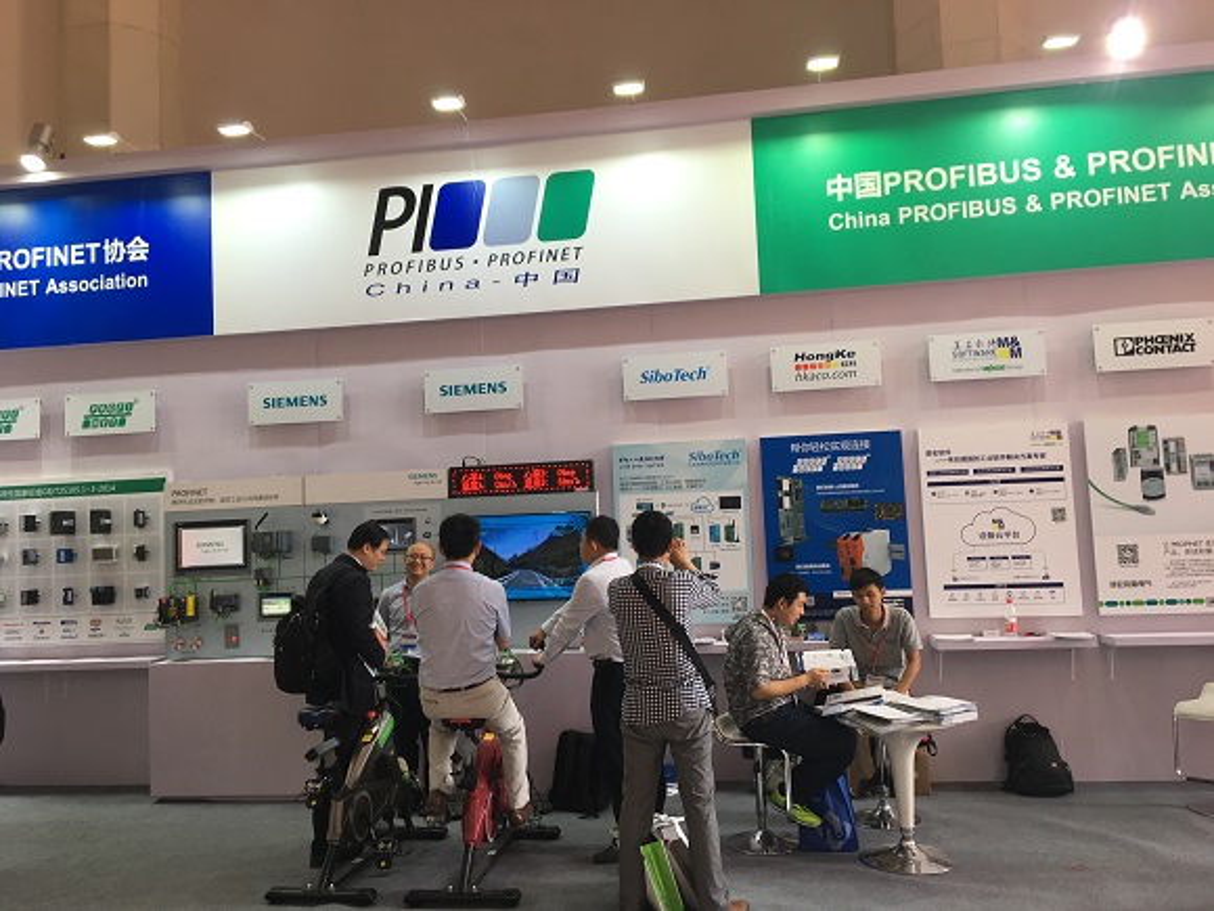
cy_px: 456
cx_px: 607
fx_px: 1017
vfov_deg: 48.2
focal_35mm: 29
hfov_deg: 61.7
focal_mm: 4.15
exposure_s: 1/50
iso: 32
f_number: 2.2
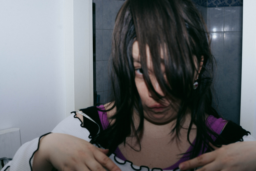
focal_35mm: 50
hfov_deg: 39.6
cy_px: 86
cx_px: 128
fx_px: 356
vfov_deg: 27.0
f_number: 7.1
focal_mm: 50
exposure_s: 1/160
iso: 125
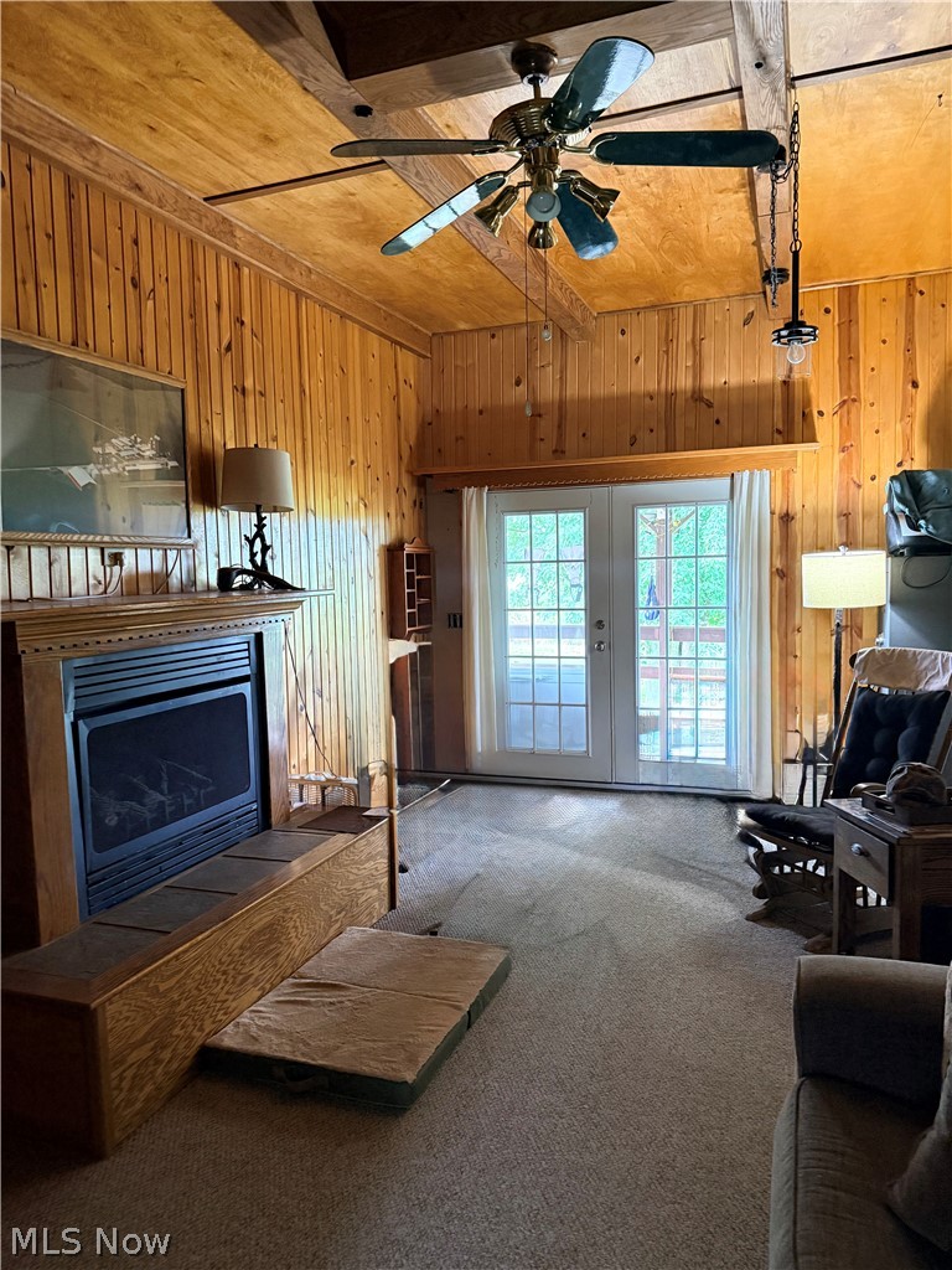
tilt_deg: -5.8
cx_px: 476
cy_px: 635
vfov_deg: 71.6
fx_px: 880
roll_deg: +1.6
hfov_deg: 56.8
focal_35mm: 24
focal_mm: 6.76
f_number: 1.78
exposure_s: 1/60
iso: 800
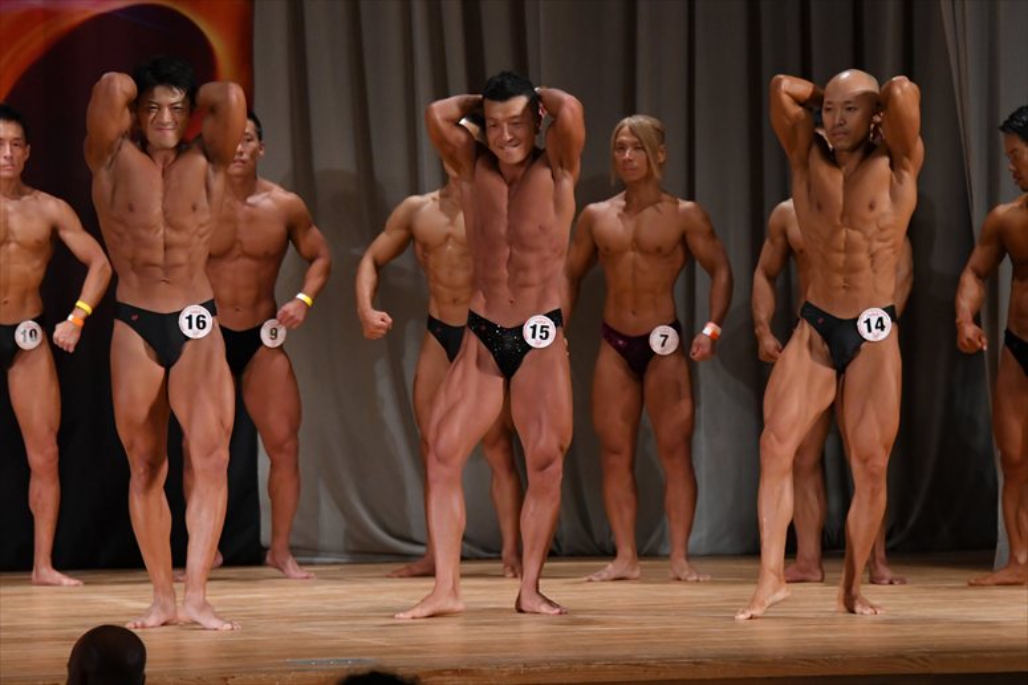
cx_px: 514
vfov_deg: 5.7
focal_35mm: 240
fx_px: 6850
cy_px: 342
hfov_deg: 8.6
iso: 3200
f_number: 5.6
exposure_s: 1/400
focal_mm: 160
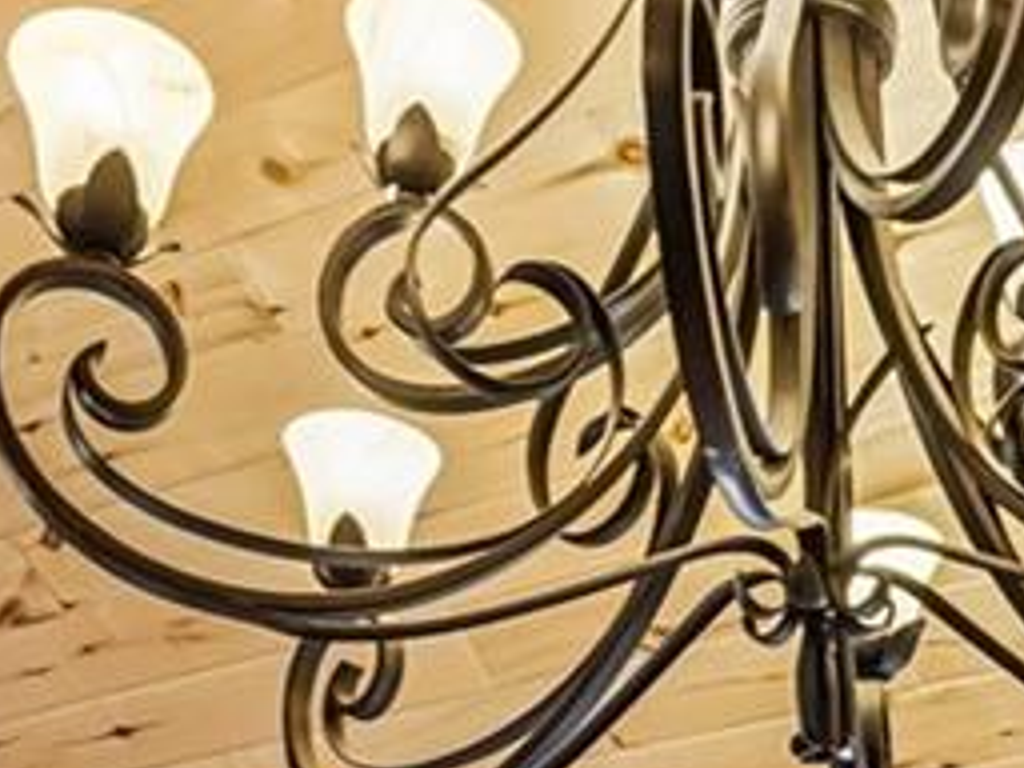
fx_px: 2485
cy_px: 1744
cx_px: 916
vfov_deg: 13.6
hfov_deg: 22.7
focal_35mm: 84
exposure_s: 1/10
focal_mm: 14
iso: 400
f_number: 8
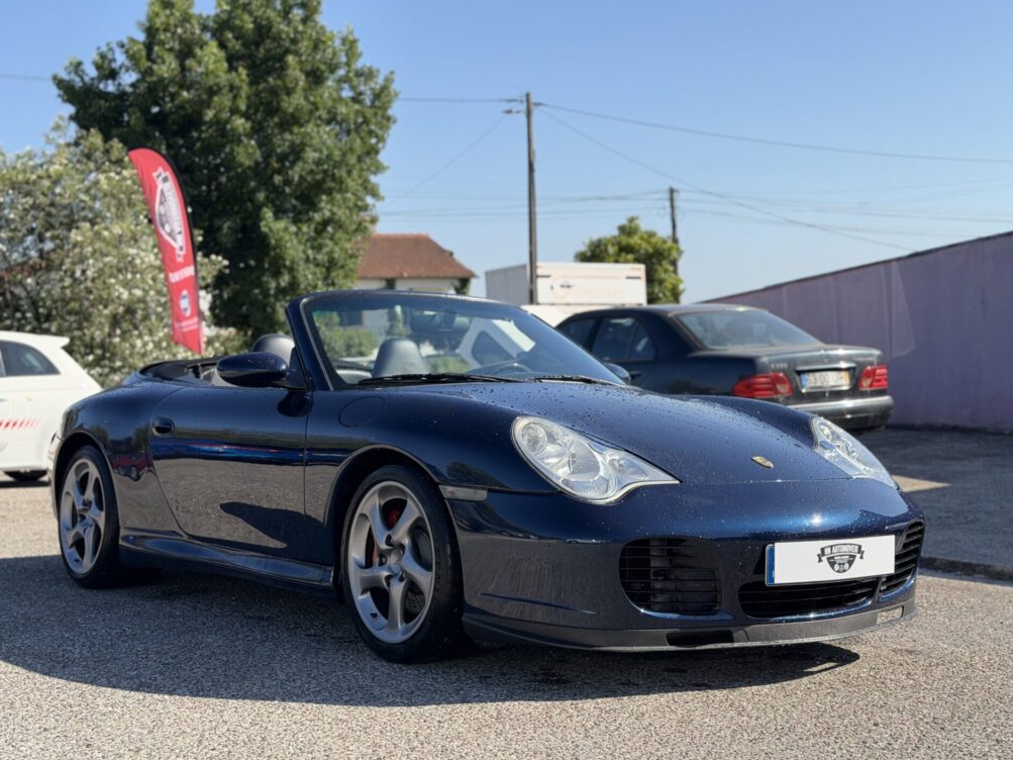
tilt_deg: -2.7
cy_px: 383
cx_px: 508
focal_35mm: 49
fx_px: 1434
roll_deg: +1.2
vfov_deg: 29.7
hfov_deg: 38.9
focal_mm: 6.76
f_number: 1.78
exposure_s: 1/2415
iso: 80
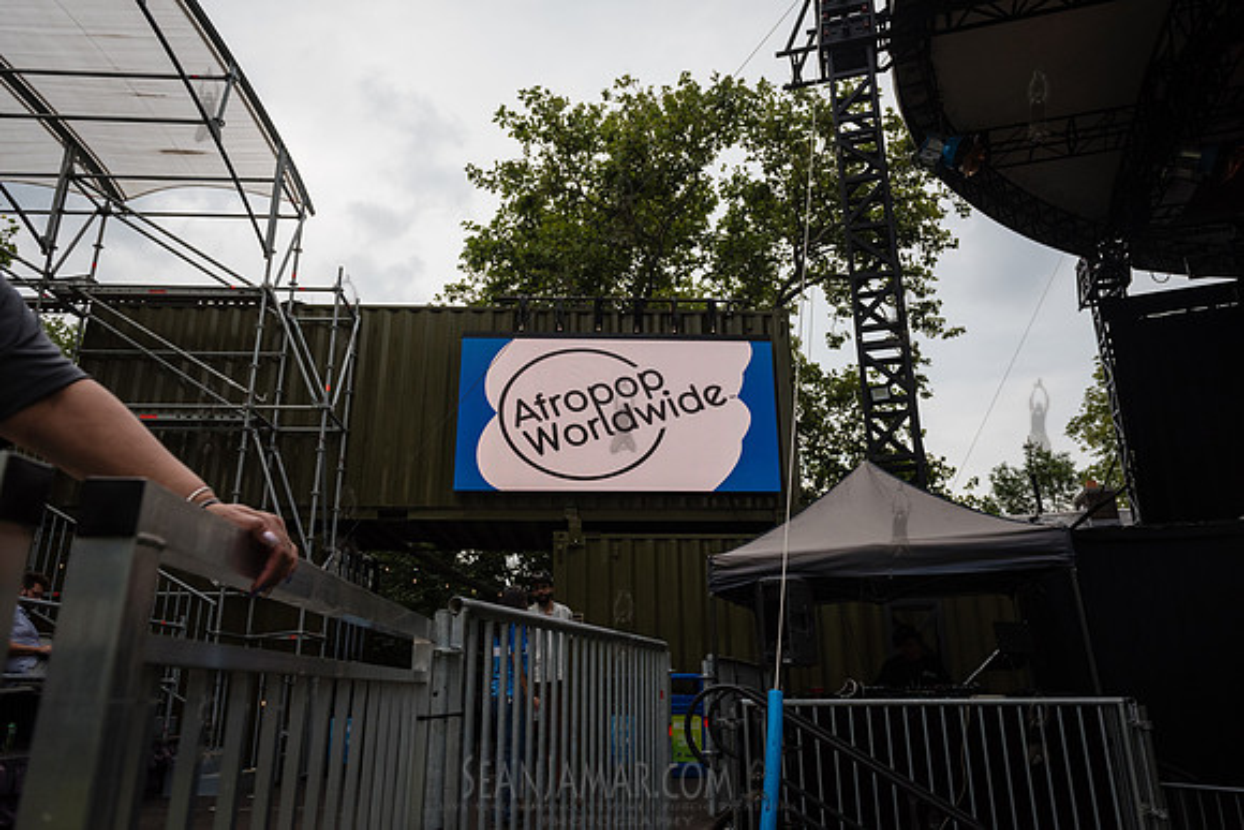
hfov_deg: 73.7
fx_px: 829
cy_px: 415
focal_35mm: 24
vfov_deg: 53.2
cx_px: 622
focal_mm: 24
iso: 1000
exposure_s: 1/3200
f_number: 4.5
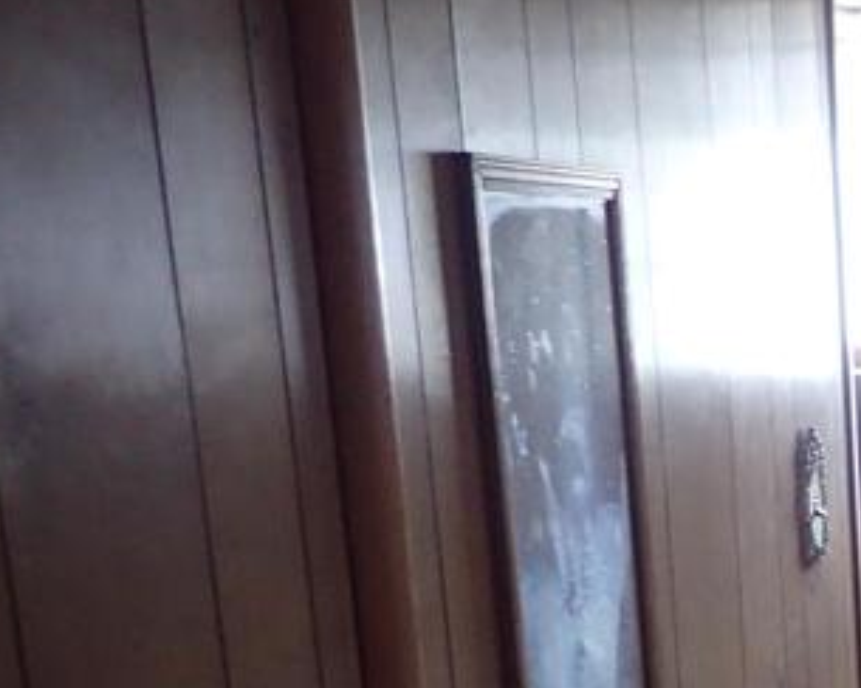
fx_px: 2090
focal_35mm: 82
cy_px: 826
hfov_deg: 20.1
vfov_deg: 17.8
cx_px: 1284
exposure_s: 1/30
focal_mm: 4.5
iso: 400
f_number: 2
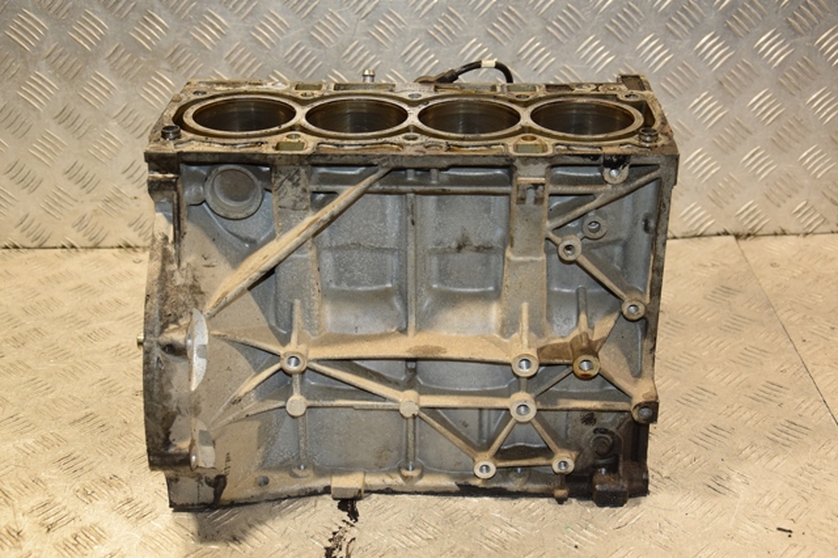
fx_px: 1221
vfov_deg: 25.7
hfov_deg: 37.9
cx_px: 419
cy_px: 279
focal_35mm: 52
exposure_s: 1/160
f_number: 5
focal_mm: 35
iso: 800
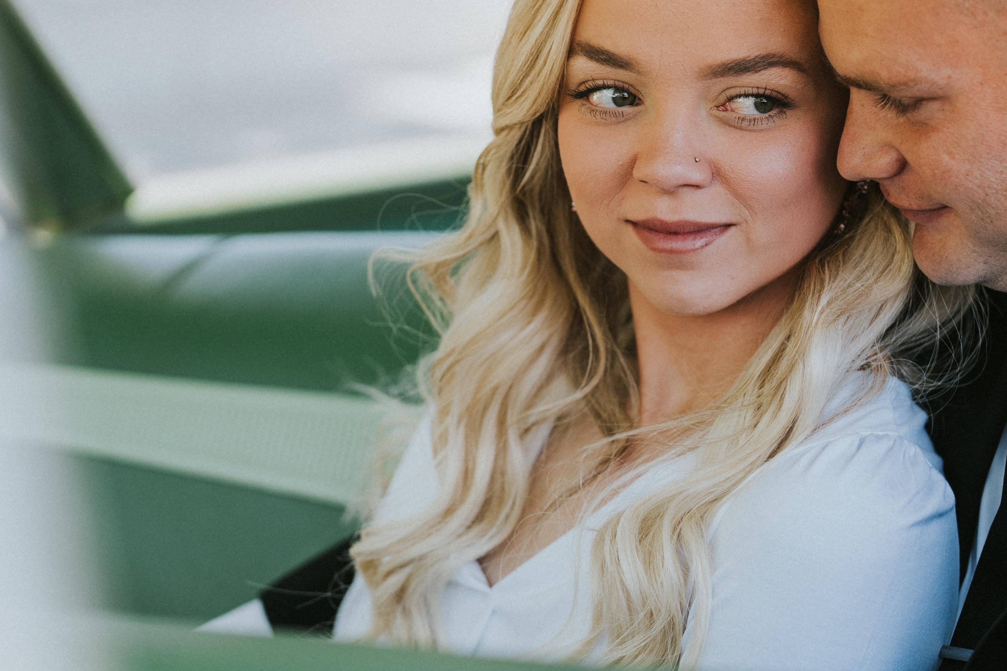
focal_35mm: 115
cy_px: 244
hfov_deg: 17.8
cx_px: 518
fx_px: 3216
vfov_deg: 11.9
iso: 200
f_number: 2
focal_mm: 50
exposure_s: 1/400
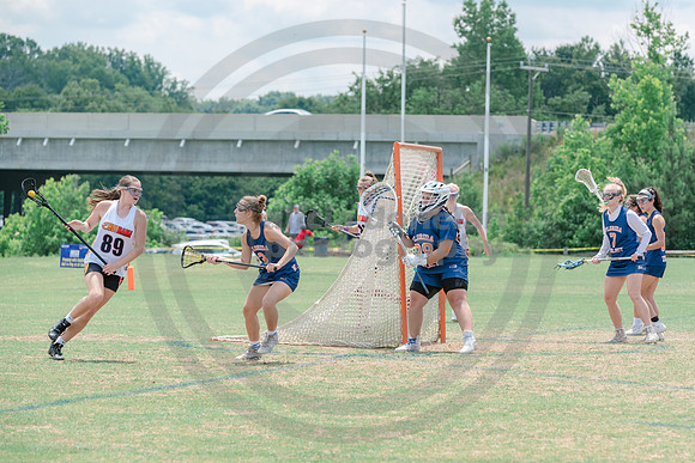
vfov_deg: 8.3
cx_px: 426
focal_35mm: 165
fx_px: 3192
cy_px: 251
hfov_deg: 12.4
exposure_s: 1/1600
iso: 400
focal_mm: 135
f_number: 5
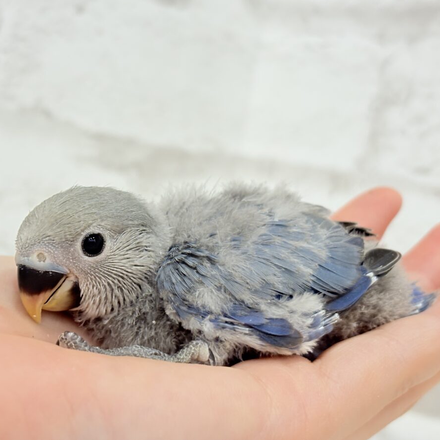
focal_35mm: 62
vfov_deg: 27.7
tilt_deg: -2.0
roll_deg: -9.0
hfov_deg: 27.6
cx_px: 151
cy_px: 219
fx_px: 892
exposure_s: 1/100
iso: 80
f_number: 1.6
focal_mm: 5.96
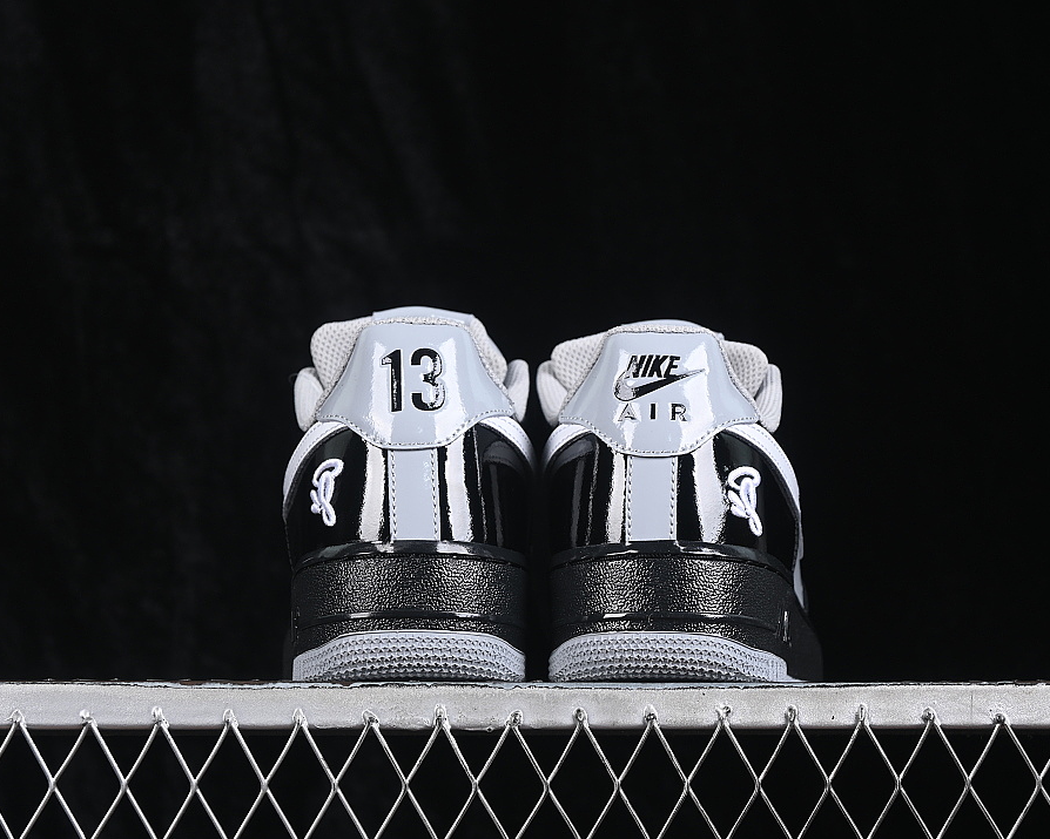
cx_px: 547
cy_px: 421
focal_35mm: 85
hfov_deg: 22.5
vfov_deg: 18.1
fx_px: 2641
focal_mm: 50
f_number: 6.3
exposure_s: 1/60
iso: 160
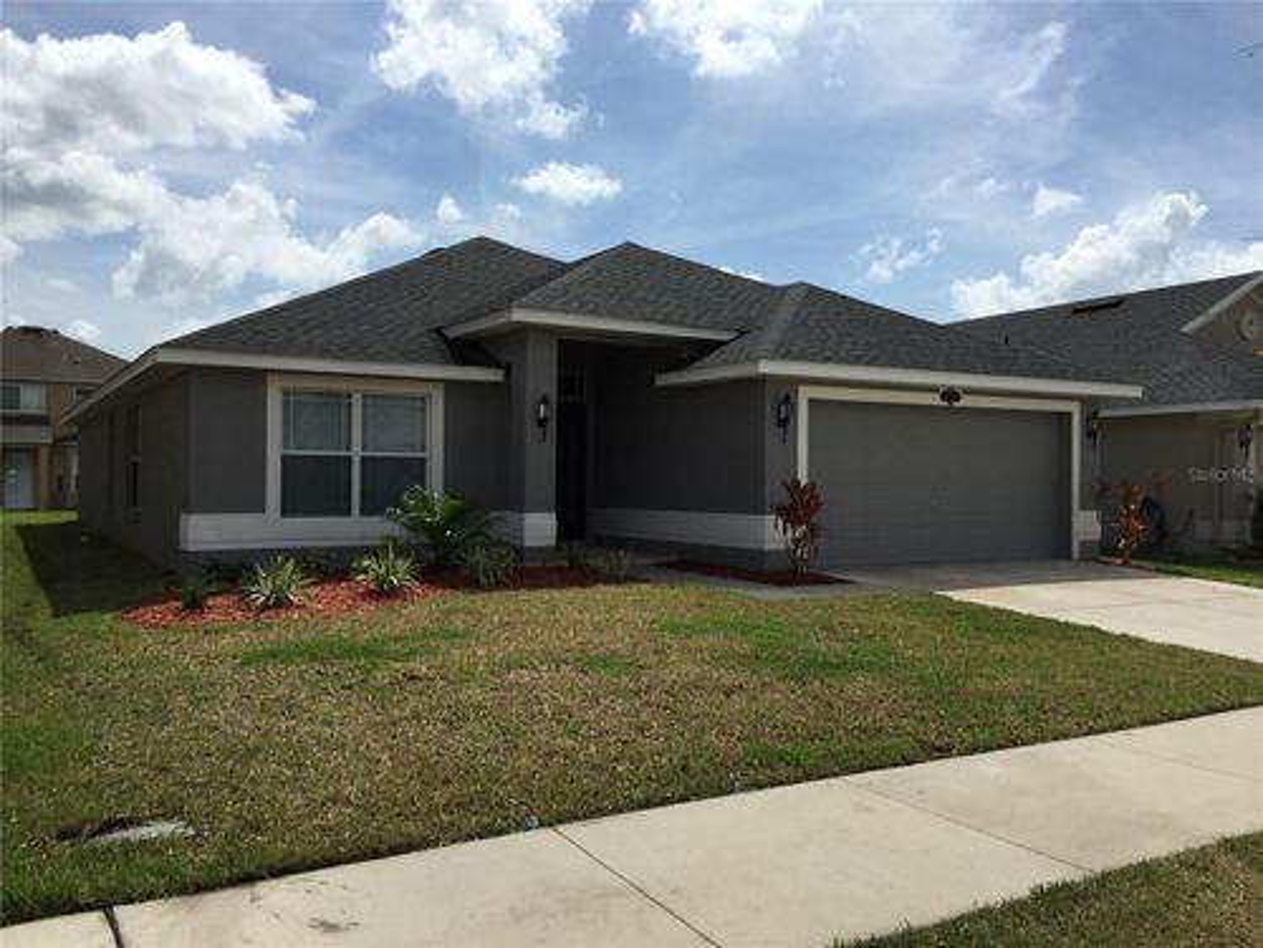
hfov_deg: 61.7
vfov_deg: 48.2
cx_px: 632
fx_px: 1058
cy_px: 474
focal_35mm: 29
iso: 32
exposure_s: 1/3049
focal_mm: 4.15
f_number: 2.2
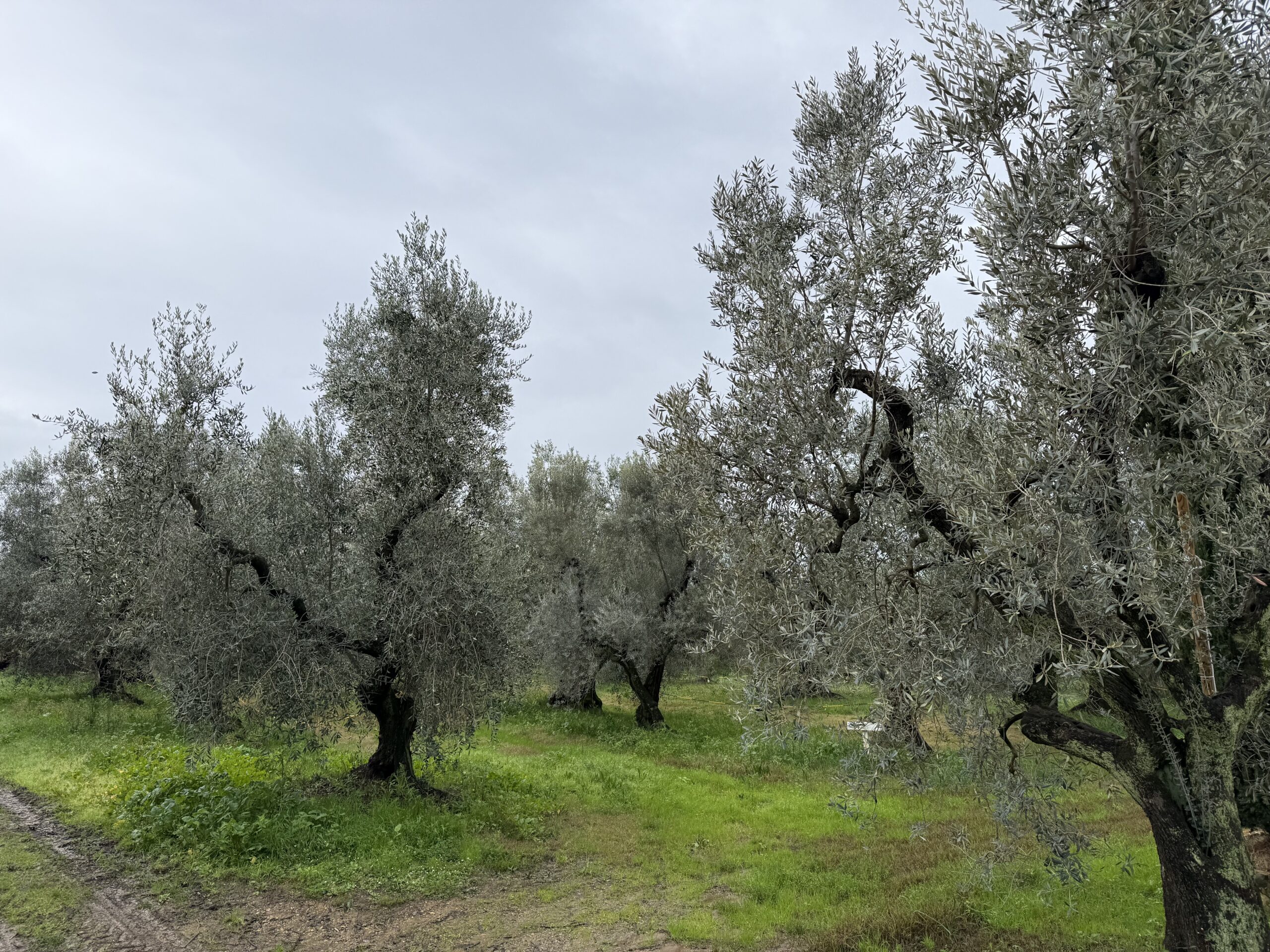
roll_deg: +3.7
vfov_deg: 56.8
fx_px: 881
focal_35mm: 24
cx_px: 635
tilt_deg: +8.0
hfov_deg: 71.6
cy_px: 476
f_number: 1.78
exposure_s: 1/1361
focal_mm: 6.76
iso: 80
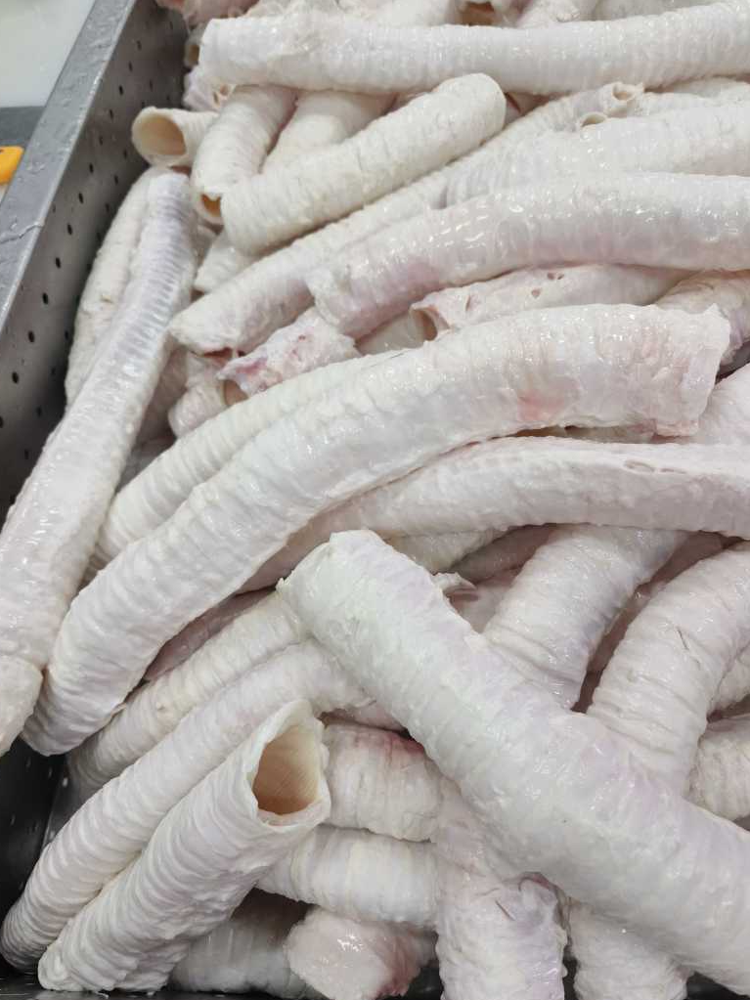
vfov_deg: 71.6
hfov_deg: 56.8
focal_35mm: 24
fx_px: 693
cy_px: 520
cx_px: 376
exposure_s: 1/435
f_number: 1.75
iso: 2952
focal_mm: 5.5
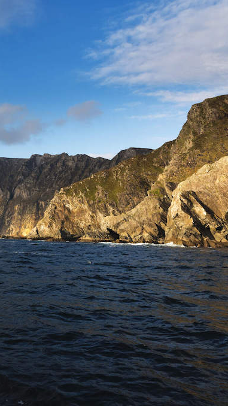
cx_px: 4
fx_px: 409
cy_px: 204
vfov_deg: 52.8
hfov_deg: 29.3
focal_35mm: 38
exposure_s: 1/500
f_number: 8
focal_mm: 24
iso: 250
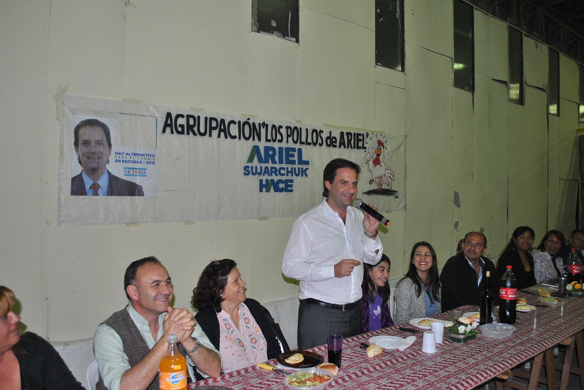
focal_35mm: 31
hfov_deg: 60.3
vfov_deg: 42.3
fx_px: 503
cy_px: 193
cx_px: 300
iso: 200
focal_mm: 20
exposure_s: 1/60
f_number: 3.8
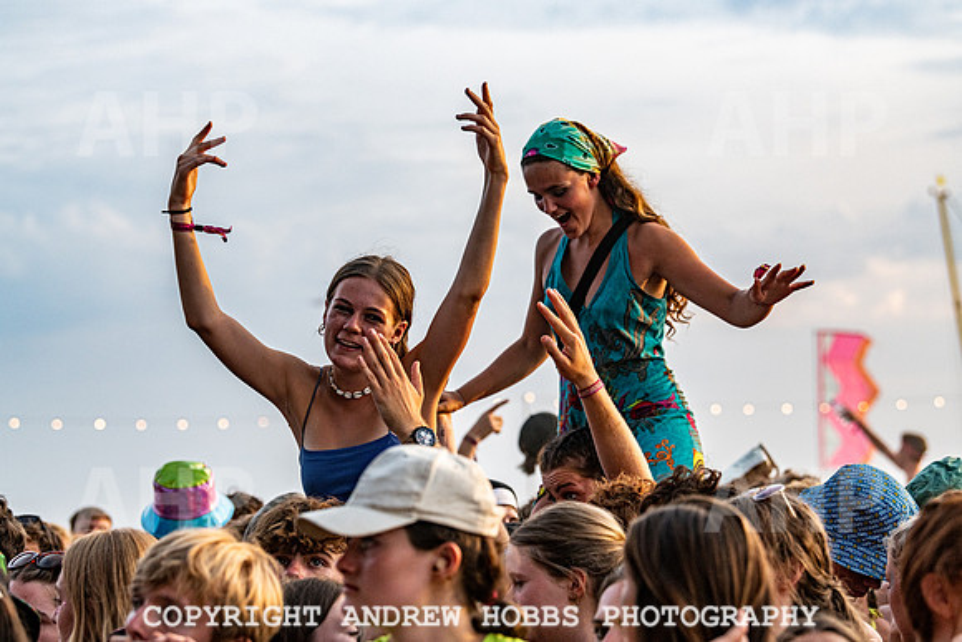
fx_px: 2673
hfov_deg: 20.4
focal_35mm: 100
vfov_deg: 13.7
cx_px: 481
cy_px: 321
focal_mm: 100
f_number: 4.5
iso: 400
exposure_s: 1/2000
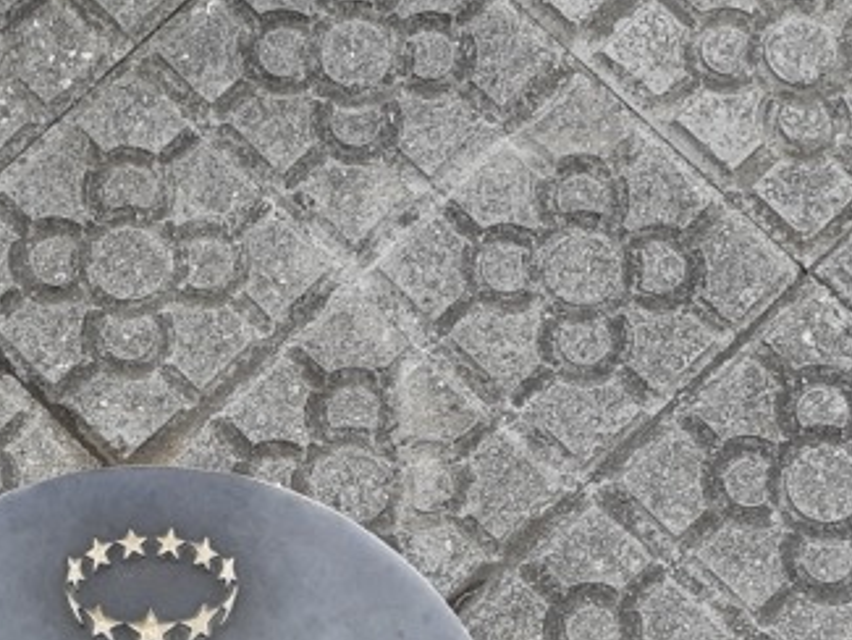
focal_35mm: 73
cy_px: 813
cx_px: 105
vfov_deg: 18.8
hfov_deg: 25.9
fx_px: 1797
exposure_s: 1/460
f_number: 1.9
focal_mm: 3.6
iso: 40
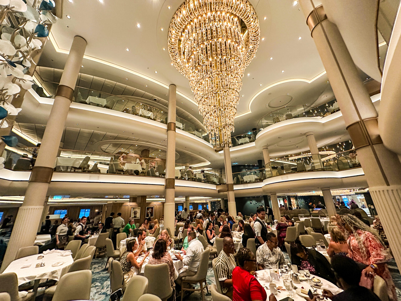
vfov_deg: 85.7
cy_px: 150
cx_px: 200
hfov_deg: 102.1
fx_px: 162
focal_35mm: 14
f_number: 2.2
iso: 500
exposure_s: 1/60
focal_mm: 2.22
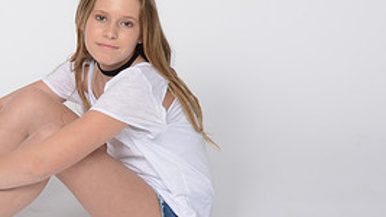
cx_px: 77
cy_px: 96
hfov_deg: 17.0
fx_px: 1279
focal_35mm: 125
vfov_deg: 9.7
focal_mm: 55
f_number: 8
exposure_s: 1/250
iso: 125
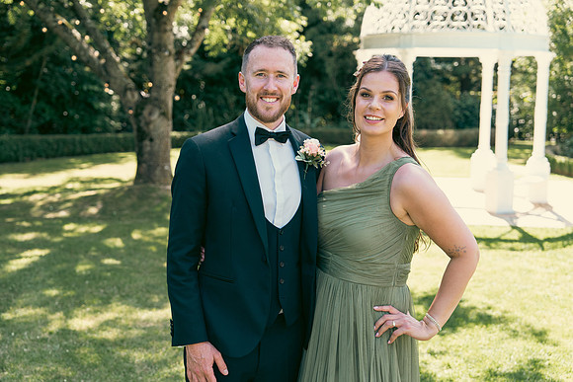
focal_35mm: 53
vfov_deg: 25.5
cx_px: 286
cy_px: 191
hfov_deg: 37.5
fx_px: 844
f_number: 3.5
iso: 320
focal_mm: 53
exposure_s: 1/500
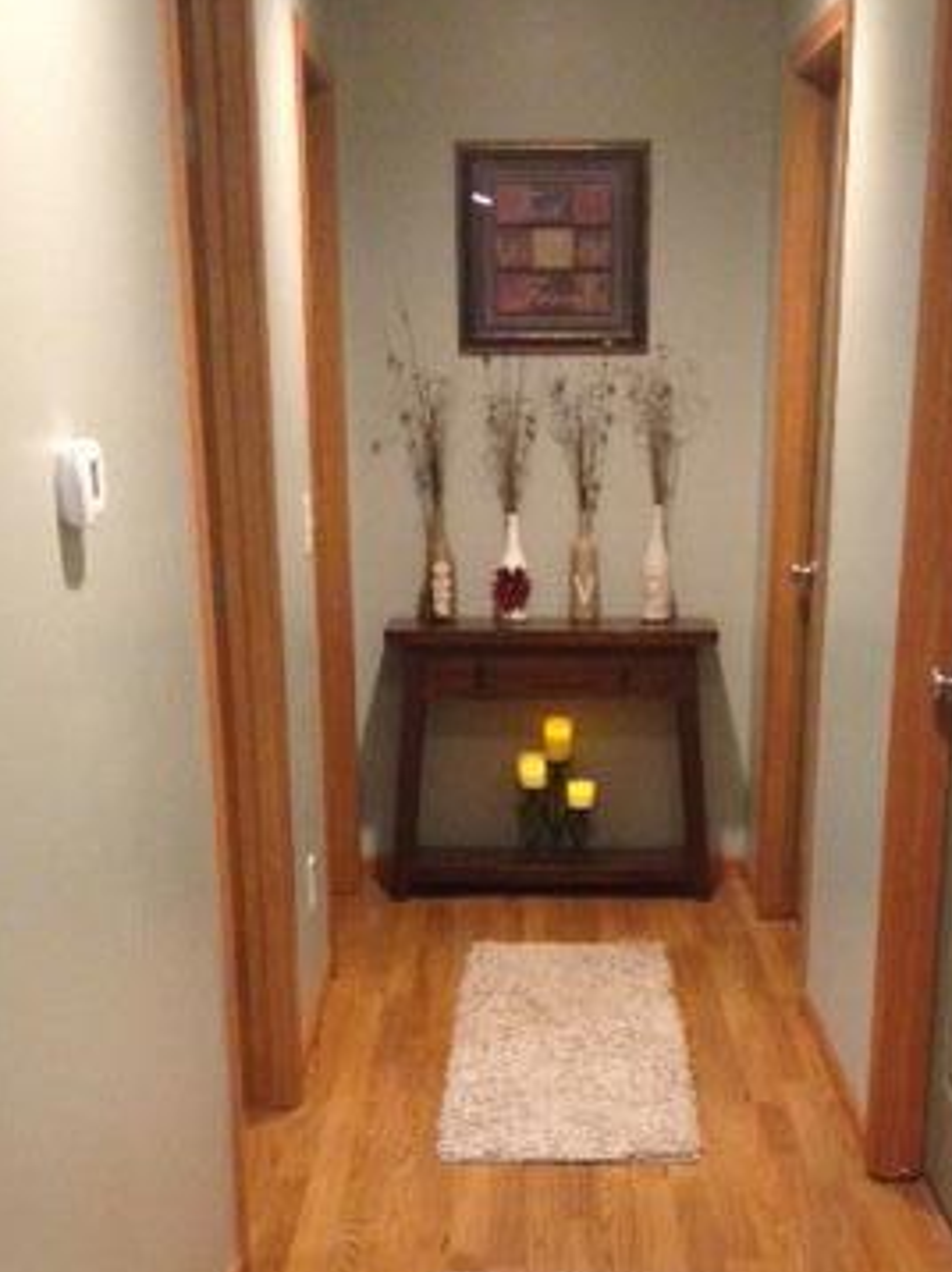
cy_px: 1101
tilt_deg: -16.3
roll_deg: +0.3
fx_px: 2166
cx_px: 554
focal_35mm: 59
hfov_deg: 24.8
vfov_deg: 31.4
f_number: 2.4
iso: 400
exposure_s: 1/20
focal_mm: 4.12
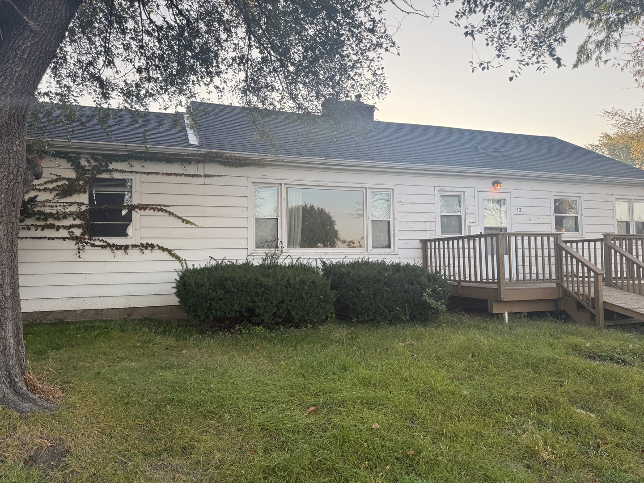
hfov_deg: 71.6
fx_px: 446
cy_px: 242
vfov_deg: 56.8
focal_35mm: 24
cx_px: 322
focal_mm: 6.76
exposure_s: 1/535
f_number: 1.78
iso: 80
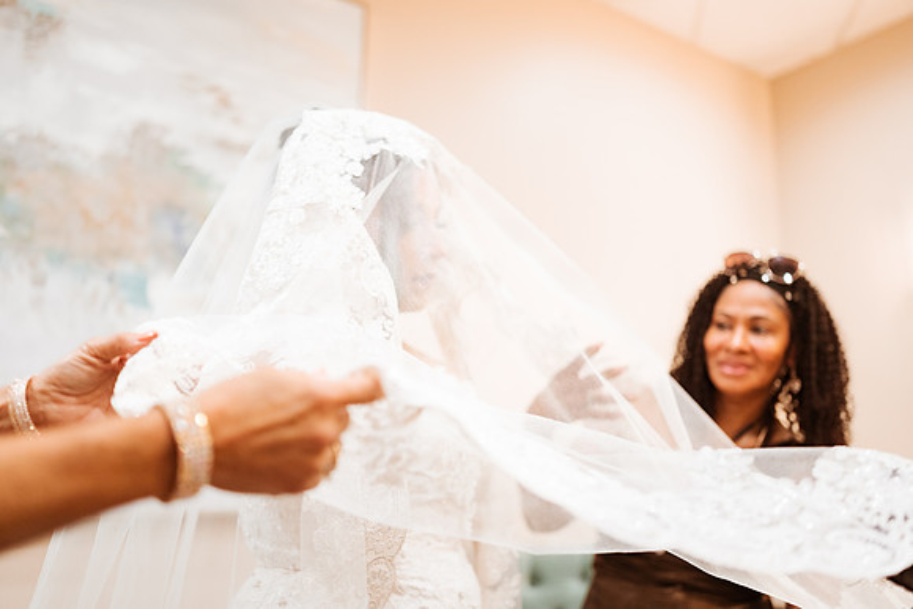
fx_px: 888
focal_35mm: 35
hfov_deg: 54.4
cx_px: 456
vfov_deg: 37.9
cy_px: 304
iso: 1250
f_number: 1.8
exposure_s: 1/500
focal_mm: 35
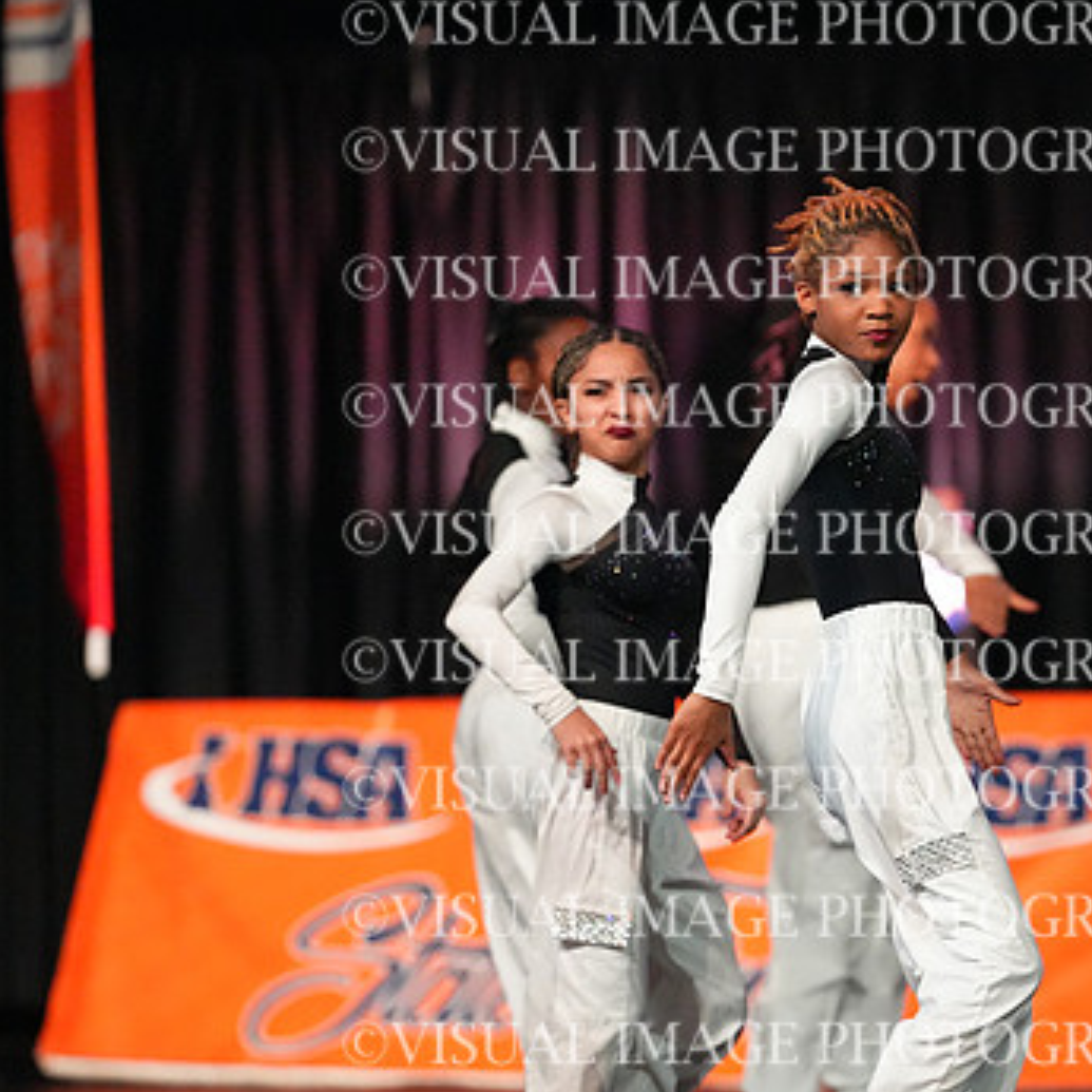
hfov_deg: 4.1
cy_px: 597
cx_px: 801
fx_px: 15311
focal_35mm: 429
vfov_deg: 4.1
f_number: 3.5
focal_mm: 300
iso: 16000
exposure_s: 1/1250
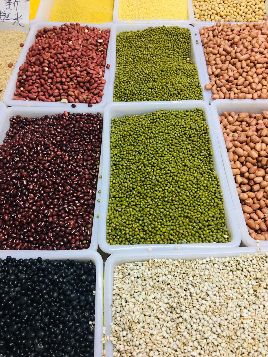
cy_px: 180
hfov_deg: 46.8
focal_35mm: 30
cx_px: 134
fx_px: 310
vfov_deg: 60.0
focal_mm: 4.15
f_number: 2.2
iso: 40
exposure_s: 1/17
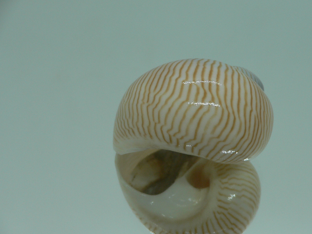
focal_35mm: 45
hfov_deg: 41.7
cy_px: 128
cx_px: 197
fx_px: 406
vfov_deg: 32.2
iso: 80
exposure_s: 1/60
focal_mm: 4.6
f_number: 2.8
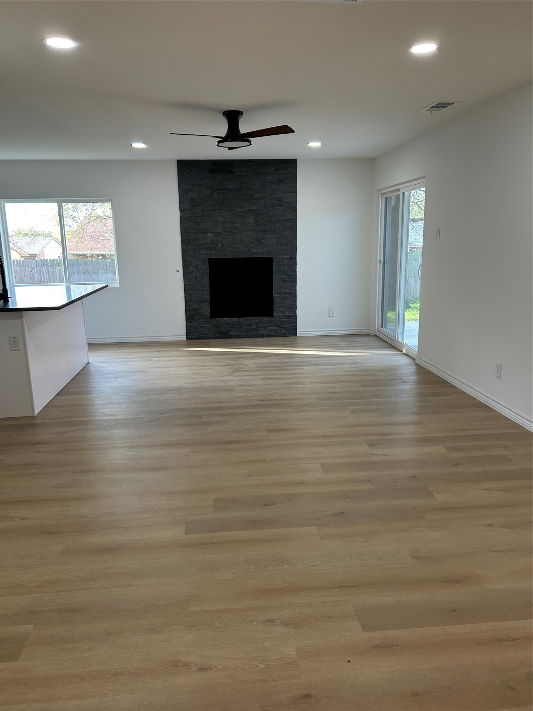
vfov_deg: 67.3
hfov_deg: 53.1
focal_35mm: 26
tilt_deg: -11.7
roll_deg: +0.4
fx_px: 534
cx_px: 266
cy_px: 356
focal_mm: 5.7
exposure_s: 1/120
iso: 125
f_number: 1.5
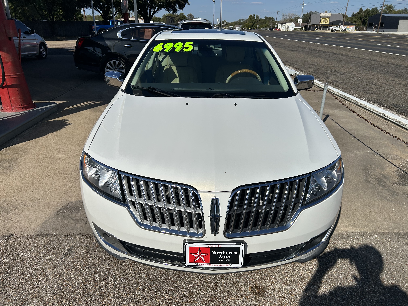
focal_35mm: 26
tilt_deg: -22.6
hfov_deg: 67.3
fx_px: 306
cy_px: 153
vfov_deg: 53.1
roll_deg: -0.6
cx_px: 204
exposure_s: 1/11364
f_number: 1.5
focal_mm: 5.7
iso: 50
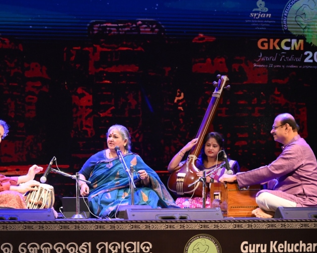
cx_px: 136
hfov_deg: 16.4
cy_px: 134
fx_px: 1098
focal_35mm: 117
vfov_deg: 13.2
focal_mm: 97
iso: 6400
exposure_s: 1/200
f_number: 6.3
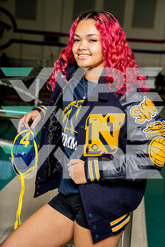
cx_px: 82
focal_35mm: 64
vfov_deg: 31.4
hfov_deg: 21.2
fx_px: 440
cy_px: 124
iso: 100
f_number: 4.5
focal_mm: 64
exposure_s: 1/250
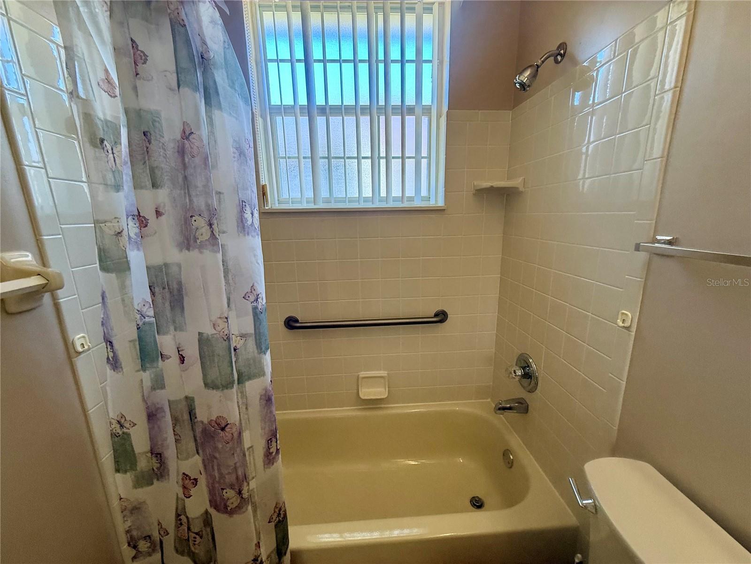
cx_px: 376
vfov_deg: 85.7
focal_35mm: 14
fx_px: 304
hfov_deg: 102.1
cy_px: 282
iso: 250
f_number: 2.2
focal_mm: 2.22
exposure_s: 1/120
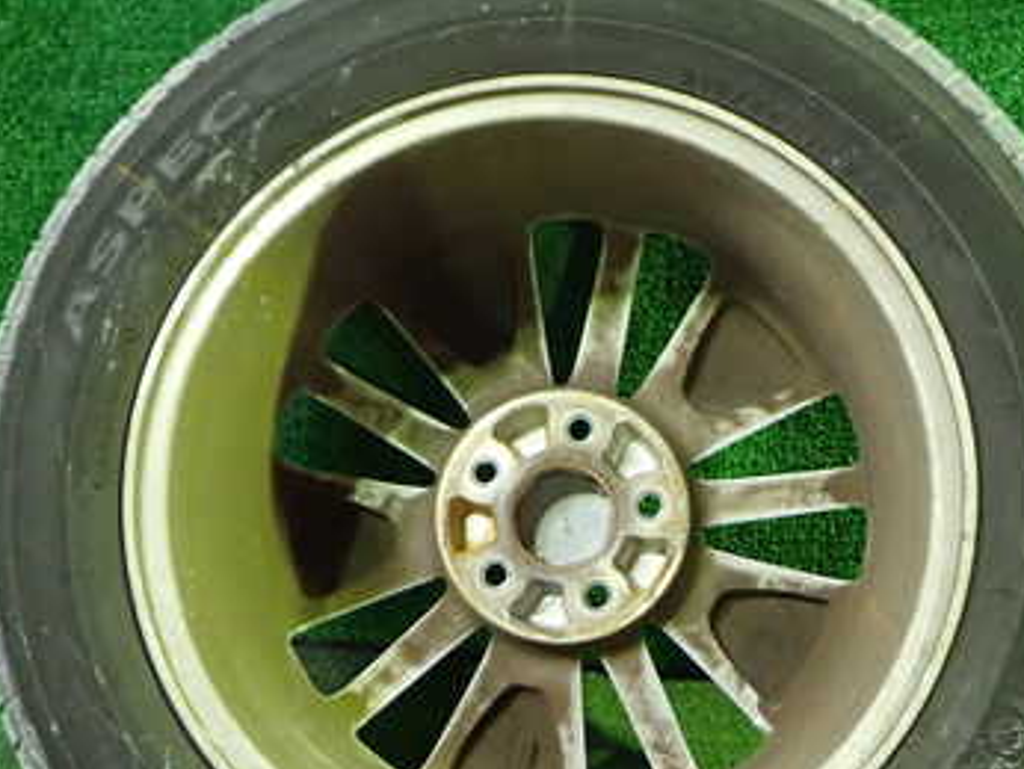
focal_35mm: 52
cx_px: 533
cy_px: 521
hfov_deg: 36.8
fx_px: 1539
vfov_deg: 27.9
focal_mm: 5.4
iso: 800
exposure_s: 1/30
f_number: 2.3
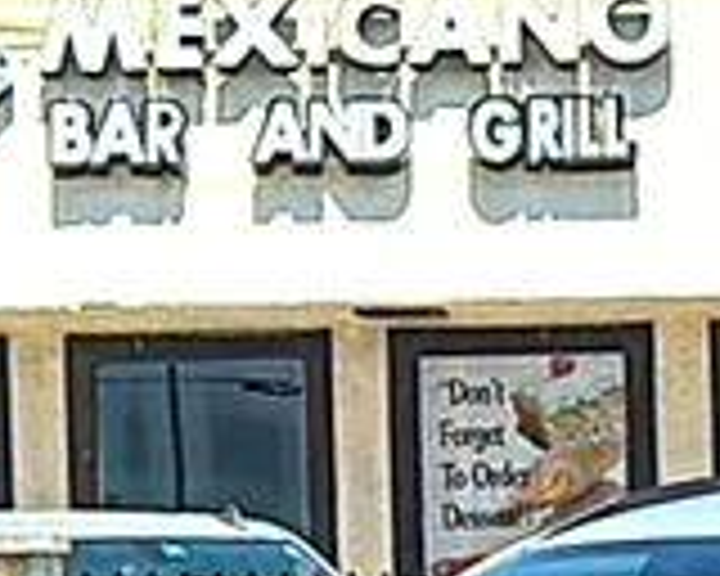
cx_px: 801
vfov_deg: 6.2
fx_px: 5199
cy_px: 1127
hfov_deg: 7.9
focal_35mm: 244
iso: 64
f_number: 1.78
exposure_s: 1/2907
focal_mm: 6.86
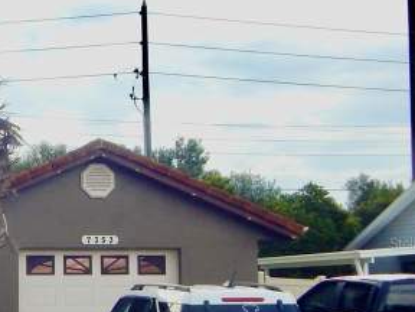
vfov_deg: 17.1
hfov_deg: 20.8
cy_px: 243
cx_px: -118
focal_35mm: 86
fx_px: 1031
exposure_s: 1/640
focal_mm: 5.6
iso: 125
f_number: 3.2
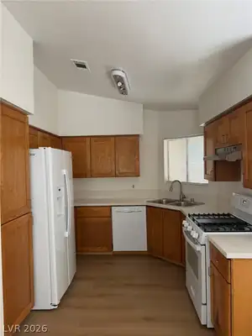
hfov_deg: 56.8
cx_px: 126
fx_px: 233
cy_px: 168
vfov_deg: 71.6
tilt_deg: -1.5
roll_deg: +0.8
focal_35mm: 24
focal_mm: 6.76
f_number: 1.78
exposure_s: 1/71
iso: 200
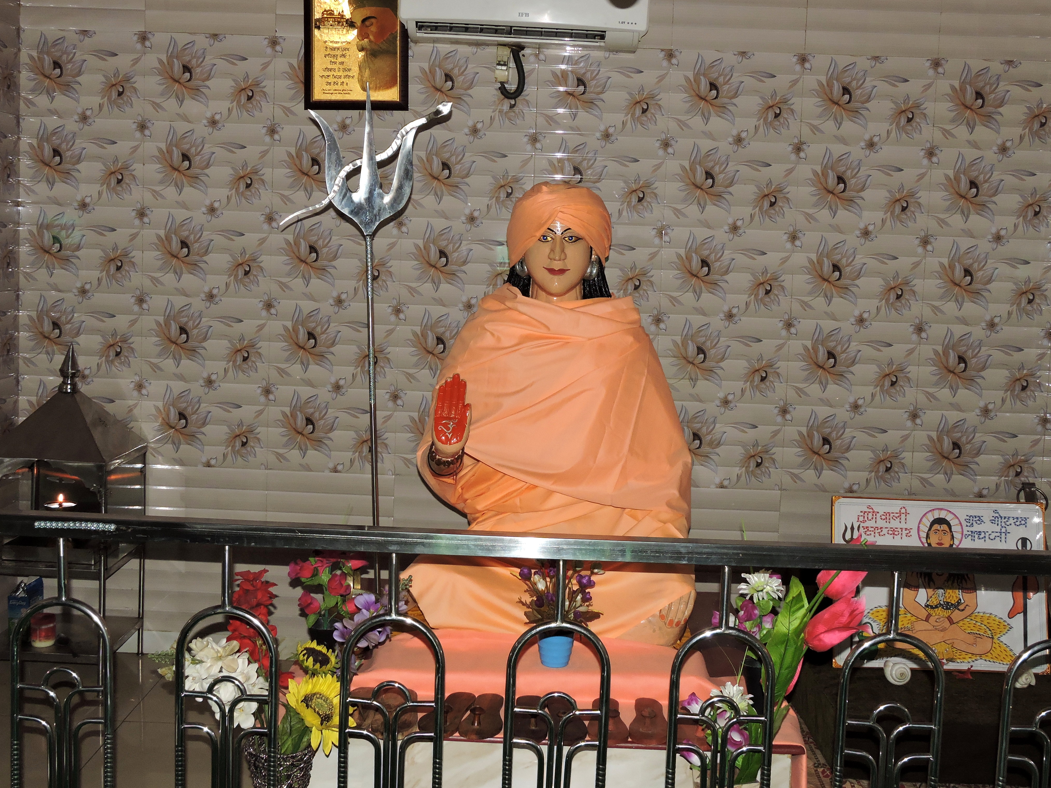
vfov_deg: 35.9
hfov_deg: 46.8
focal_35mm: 40
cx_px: 520
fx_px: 1214
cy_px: 350
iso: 200
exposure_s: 1/30
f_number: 3.8
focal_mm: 6.3
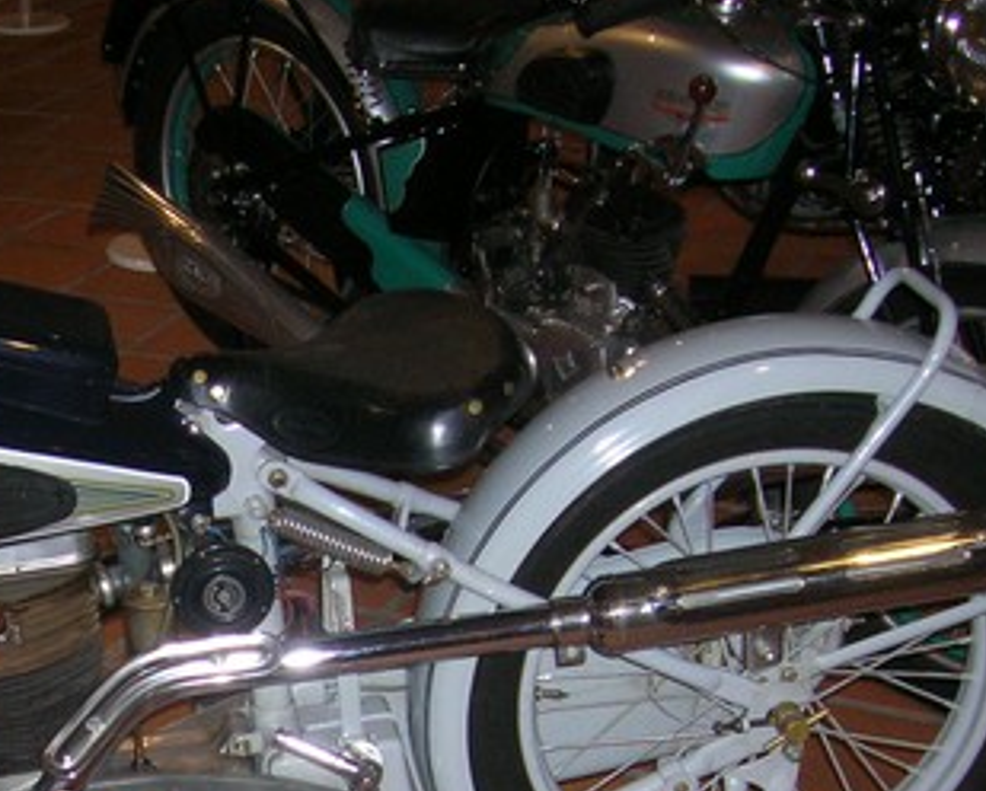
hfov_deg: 24.4
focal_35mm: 76
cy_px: 758
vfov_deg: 19.7
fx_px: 2221
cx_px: 113
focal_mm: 5.7
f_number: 2.9
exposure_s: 1/60.1
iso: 105
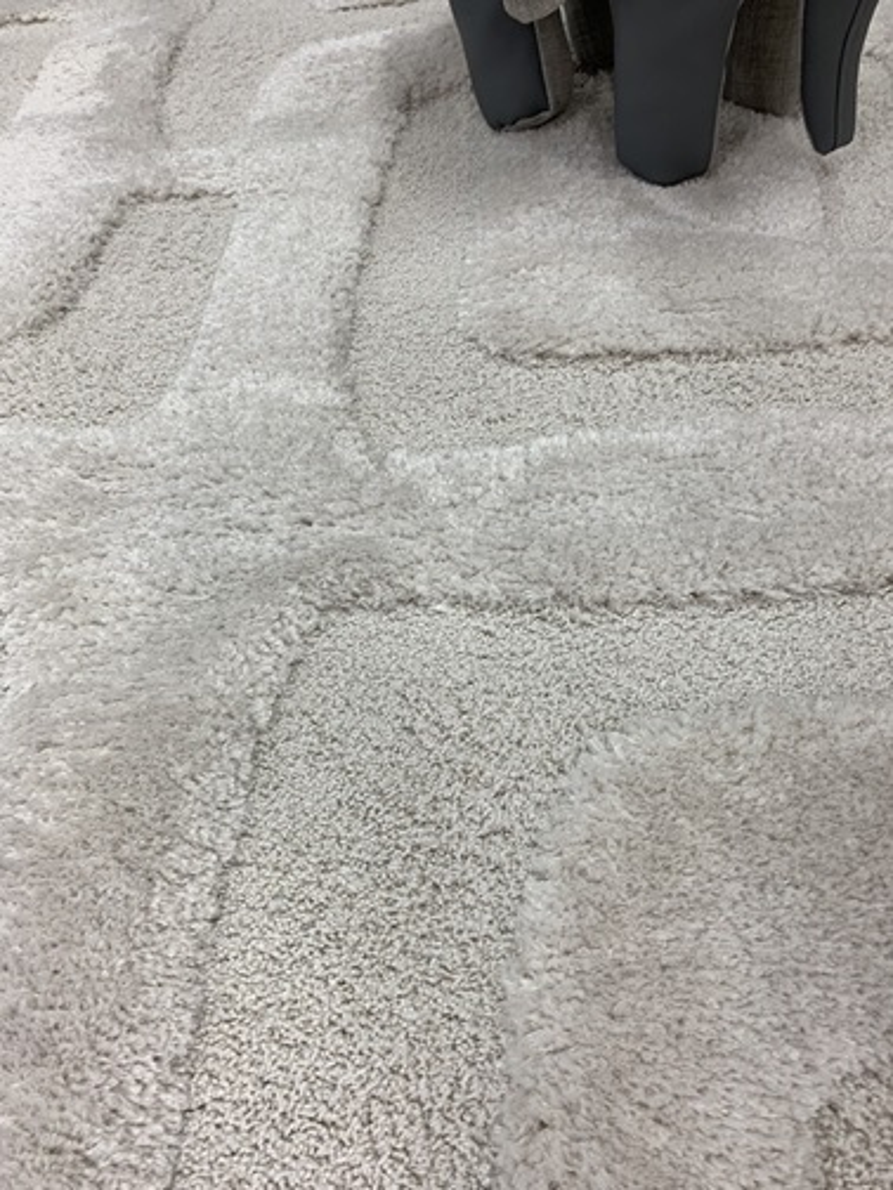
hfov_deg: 53.1
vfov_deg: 67.3
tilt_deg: -50.7
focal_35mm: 26
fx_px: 894
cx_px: 446
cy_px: 595
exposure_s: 1/100
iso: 32
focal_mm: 4.25
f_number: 1.8
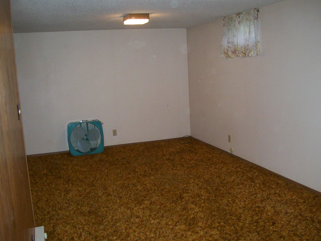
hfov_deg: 51.4
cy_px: 120
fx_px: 334
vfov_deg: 39.7
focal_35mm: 36
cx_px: 160
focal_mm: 6
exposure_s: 1/64
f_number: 2.7
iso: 140
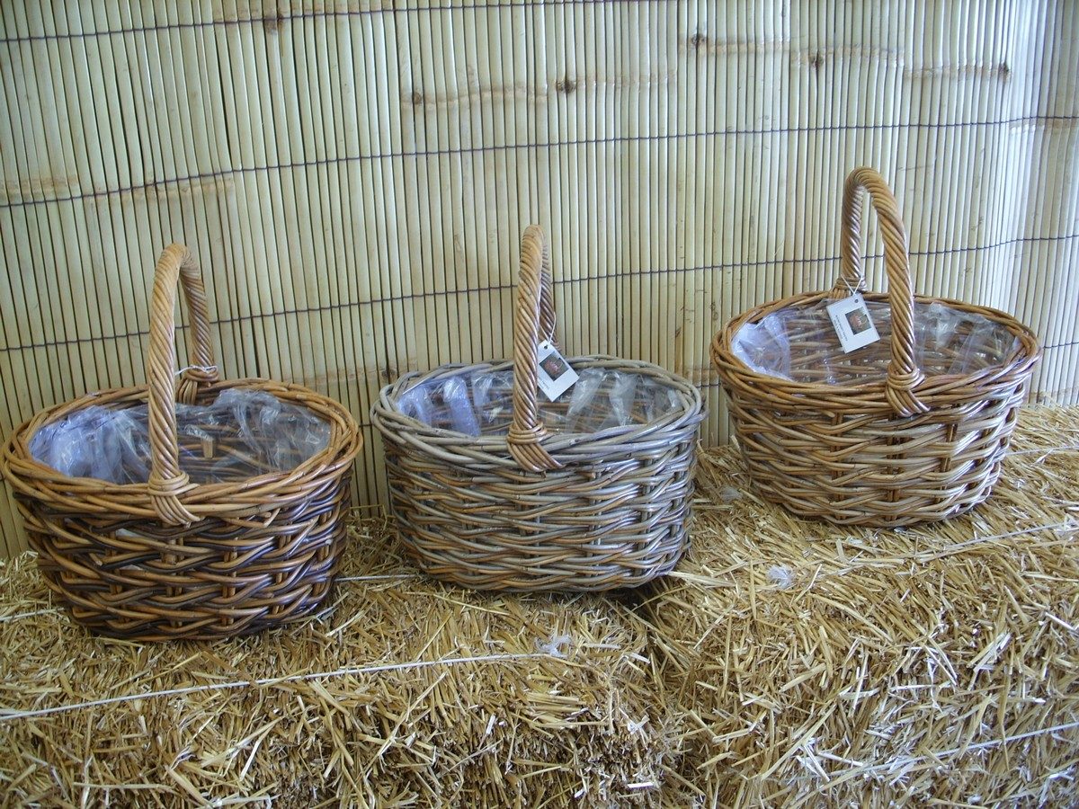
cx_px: 540
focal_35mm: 38
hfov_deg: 49.0
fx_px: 1184
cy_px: 404
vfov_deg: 37.7
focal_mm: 7.8
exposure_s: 1/8
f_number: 2.8
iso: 50
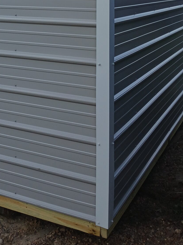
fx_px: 423
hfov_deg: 23.3
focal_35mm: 60
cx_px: -6
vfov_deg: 29.6
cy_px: -11
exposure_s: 1/120
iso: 40
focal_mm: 3.98
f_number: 1.8
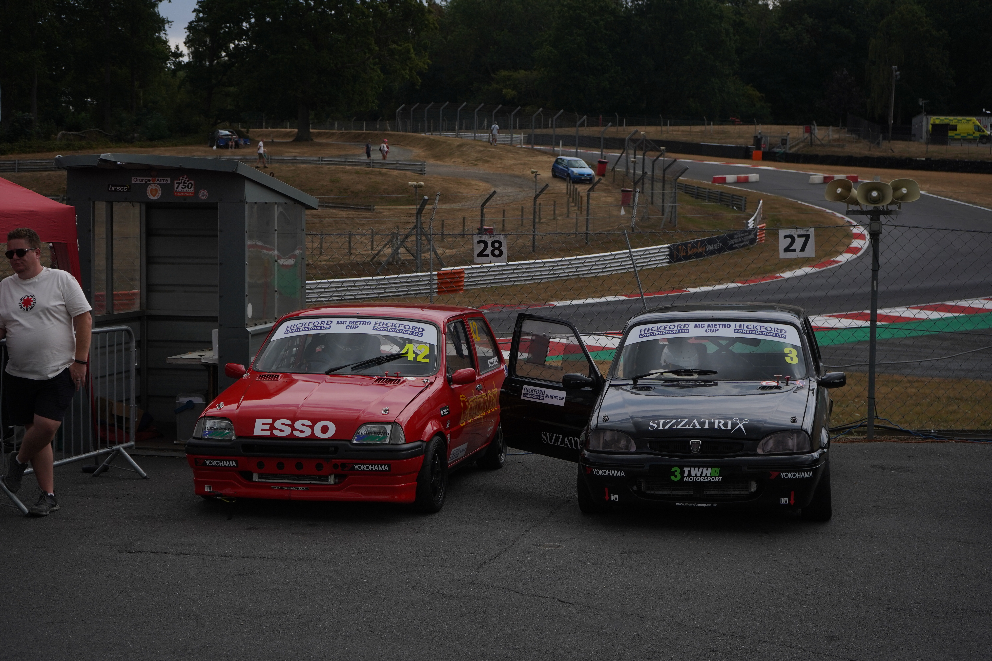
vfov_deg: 24.2
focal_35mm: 56
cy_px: 330
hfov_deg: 35.6
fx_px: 1543
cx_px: 496
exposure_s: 1/3200
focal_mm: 56
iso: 320
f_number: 6.3
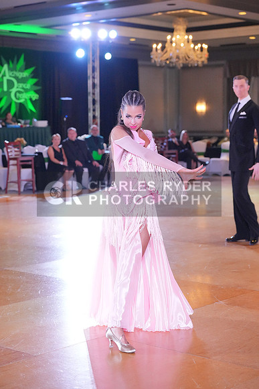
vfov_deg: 28.8
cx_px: 130
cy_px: 194
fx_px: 755
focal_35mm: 70
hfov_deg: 19.5
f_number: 4
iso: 6400
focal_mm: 70
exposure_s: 1/500
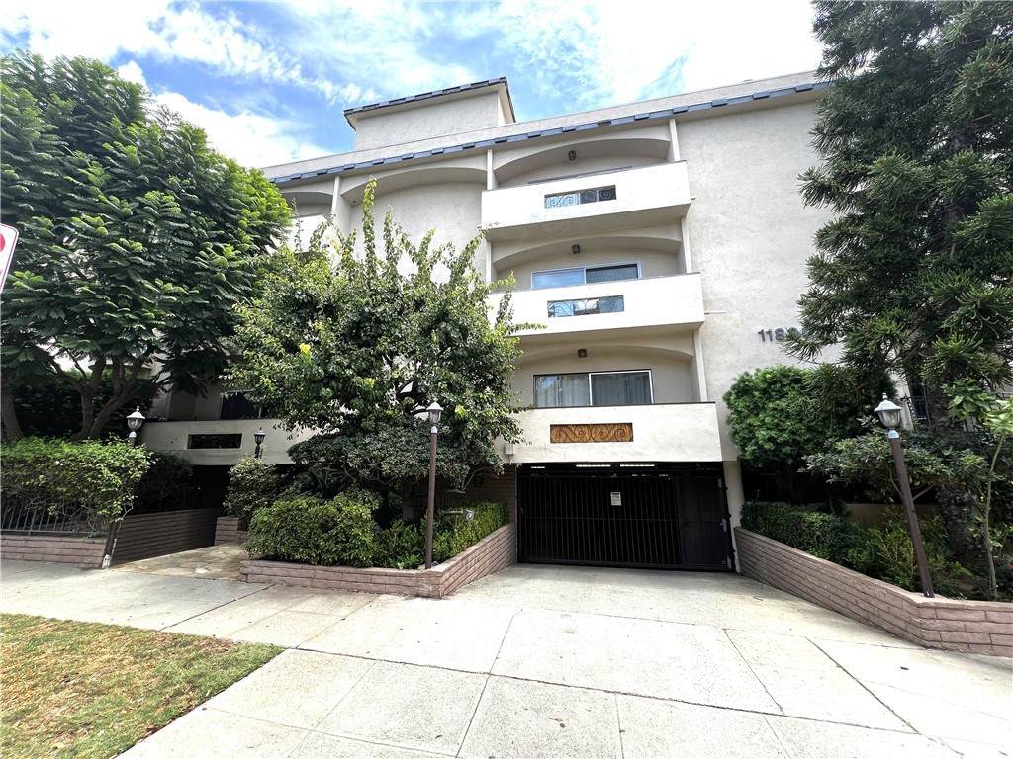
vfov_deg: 89.9
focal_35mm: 13
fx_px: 380
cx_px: 506
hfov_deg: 106.2
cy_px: 380
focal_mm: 1.57
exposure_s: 1/357
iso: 32
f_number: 1.8
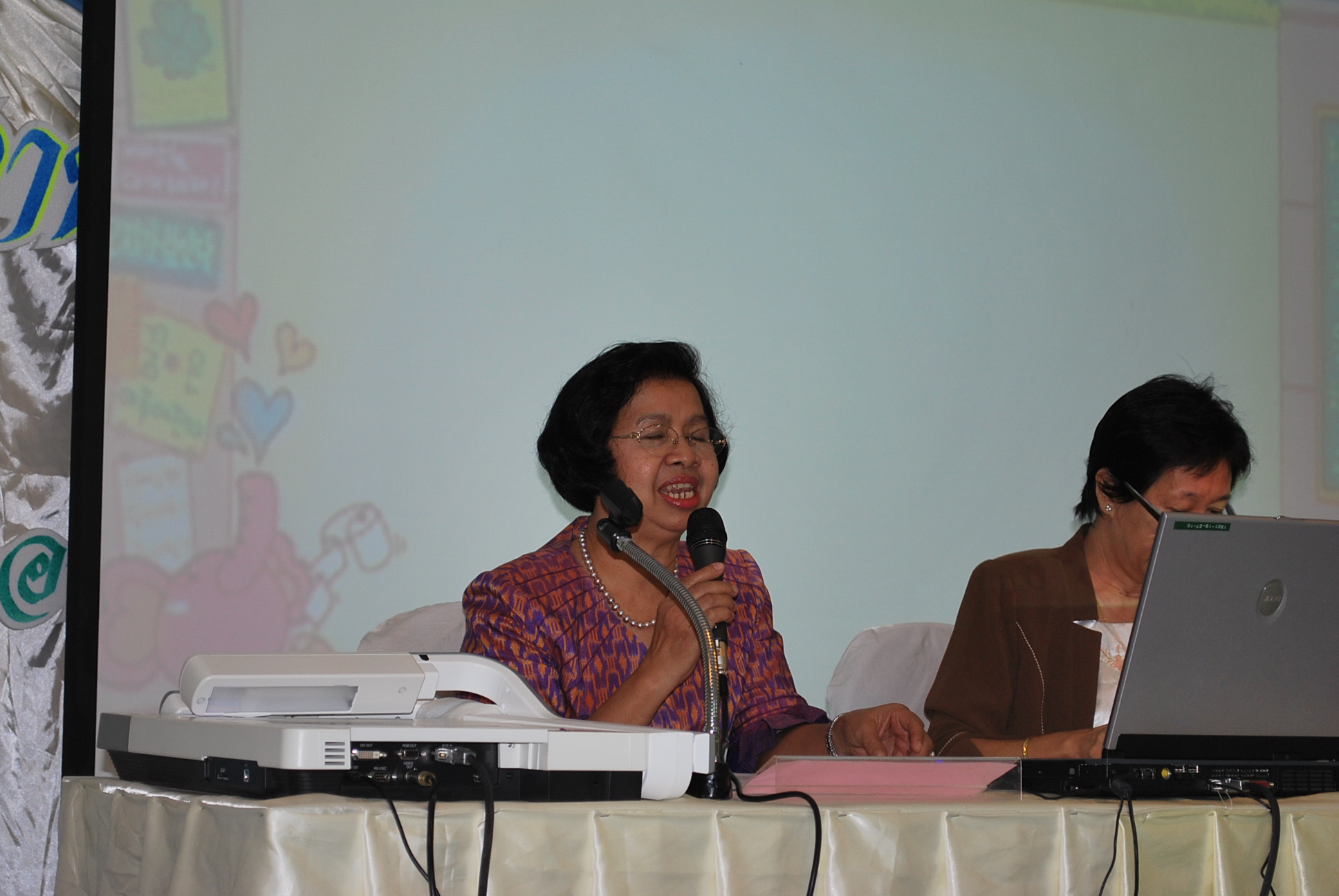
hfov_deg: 24.6
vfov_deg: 16.6
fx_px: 3072
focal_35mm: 82
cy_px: 448
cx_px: 670
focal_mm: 55
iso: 200
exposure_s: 1/15
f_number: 5.6
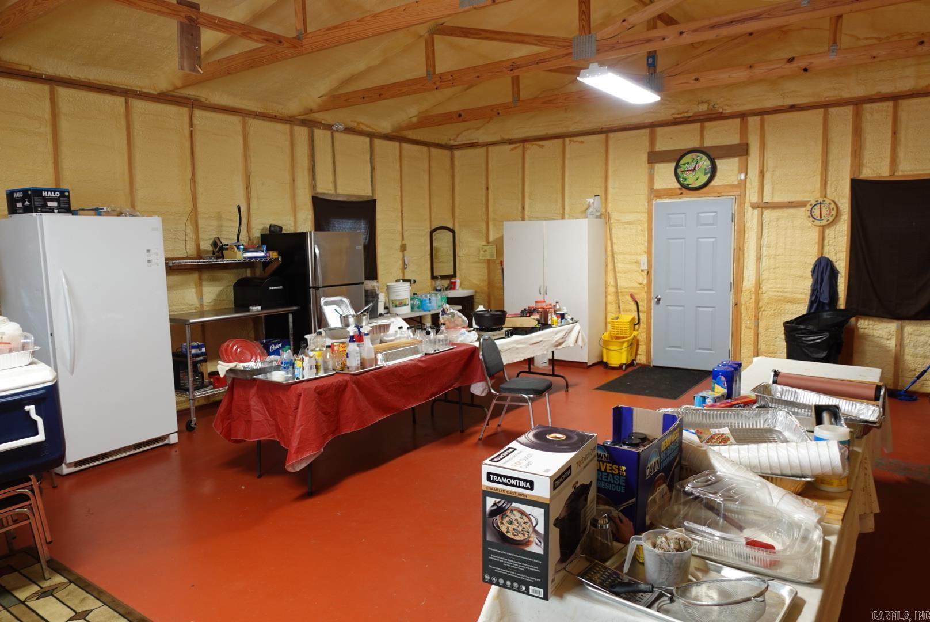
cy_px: 311
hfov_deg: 73.7
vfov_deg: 53.2
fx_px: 620
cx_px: 465
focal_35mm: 24
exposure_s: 1/30
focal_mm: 9.4
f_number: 2.5
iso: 200
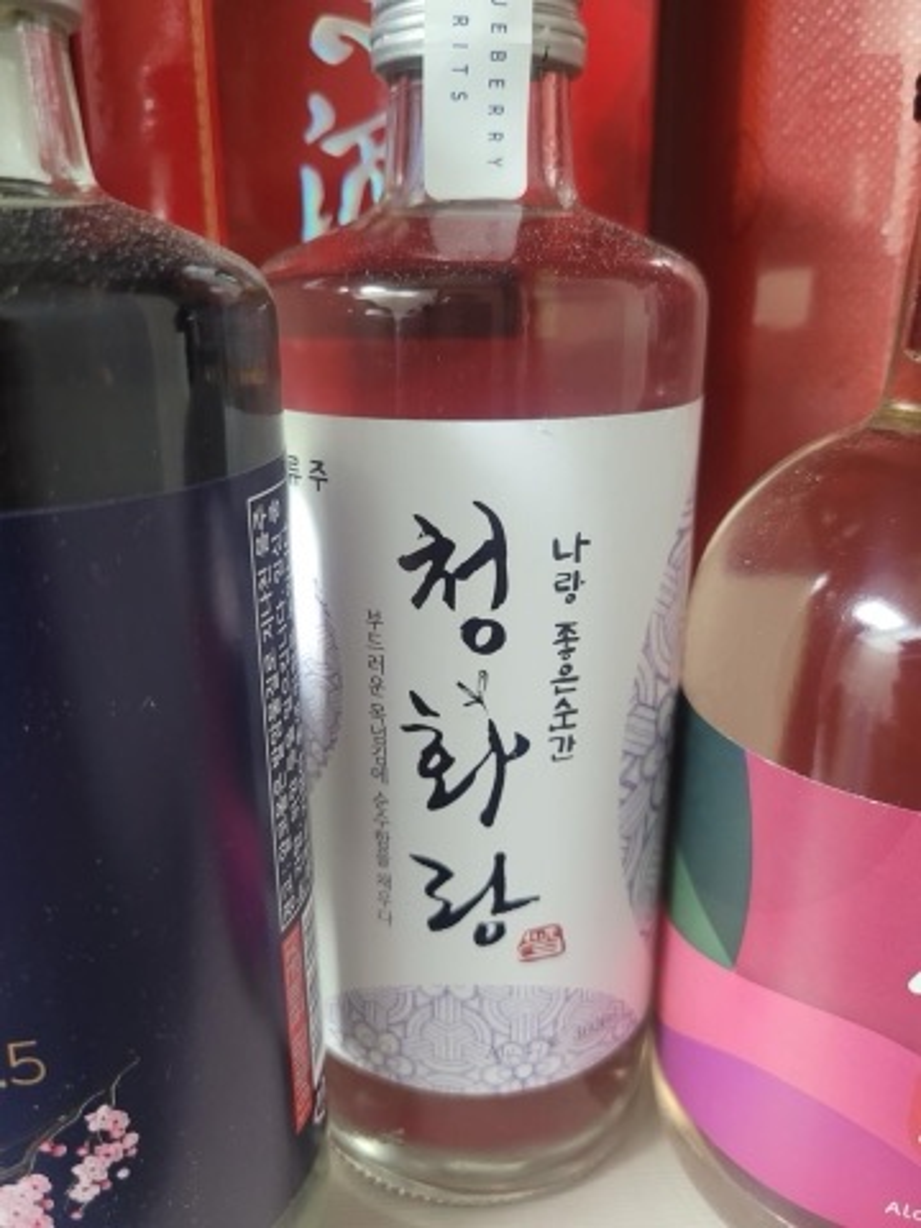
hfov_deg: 53.1
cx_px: 460
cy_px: 614
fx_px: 922
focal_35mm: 26
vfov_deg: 67.3
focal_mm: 5.4
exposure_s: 1/40
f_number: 1.8
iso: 250
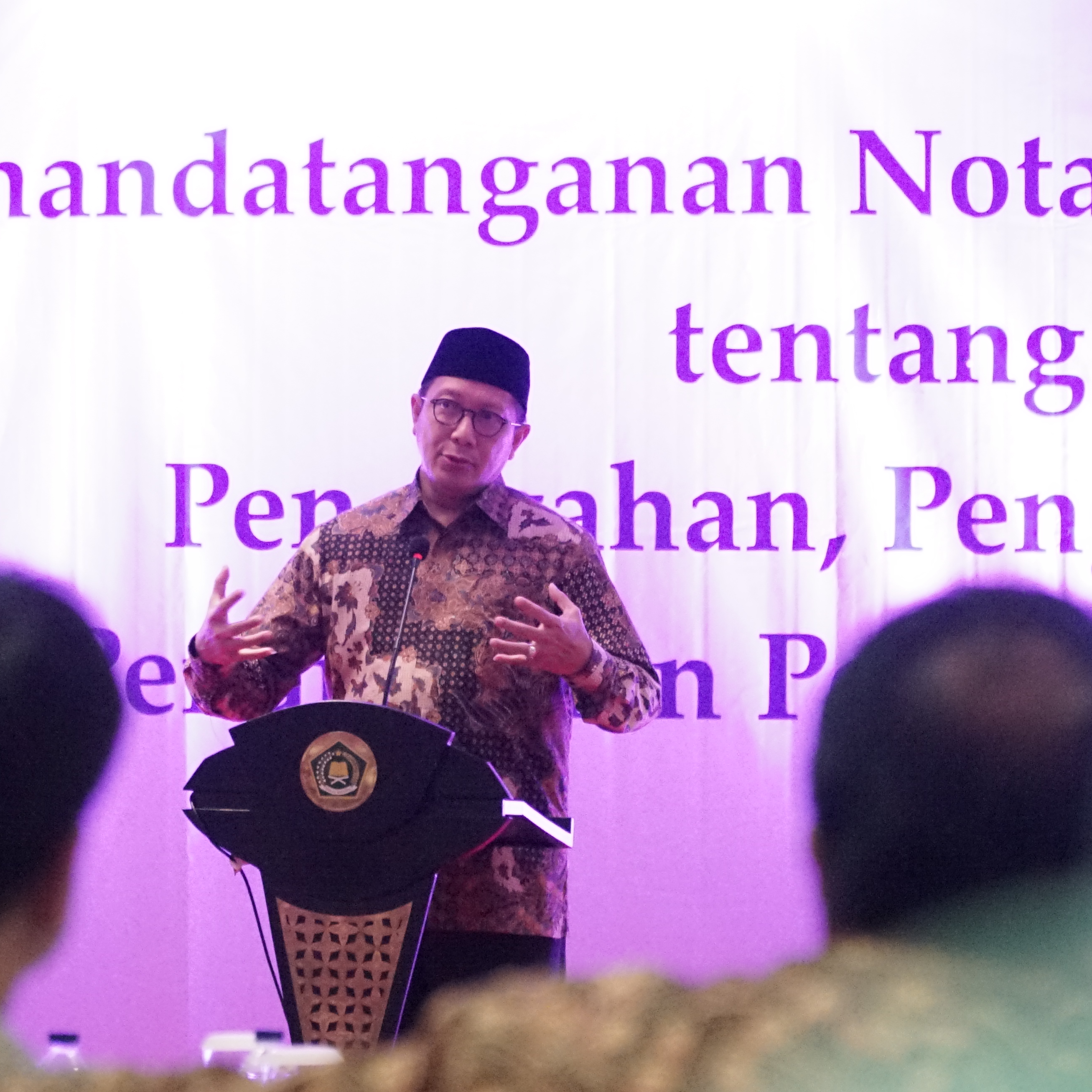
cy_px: 547
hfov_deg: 8.7
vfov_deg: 8.7
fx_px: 7174
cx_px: 464
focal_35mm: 201
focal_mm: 105
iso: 10000
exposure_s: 1/100
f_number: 4
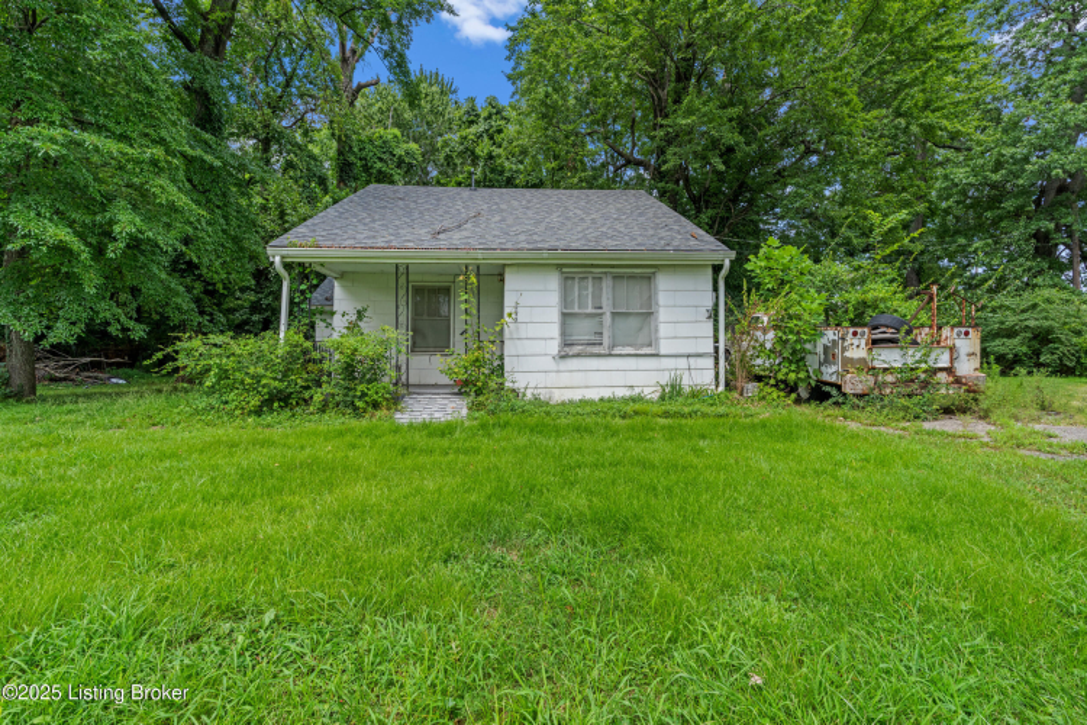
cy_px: 362
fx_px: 483
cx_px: 544
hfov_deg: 96.7
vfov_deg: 73.7
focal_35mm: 16
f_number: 10
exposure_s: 1/160
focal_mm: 16
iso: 400
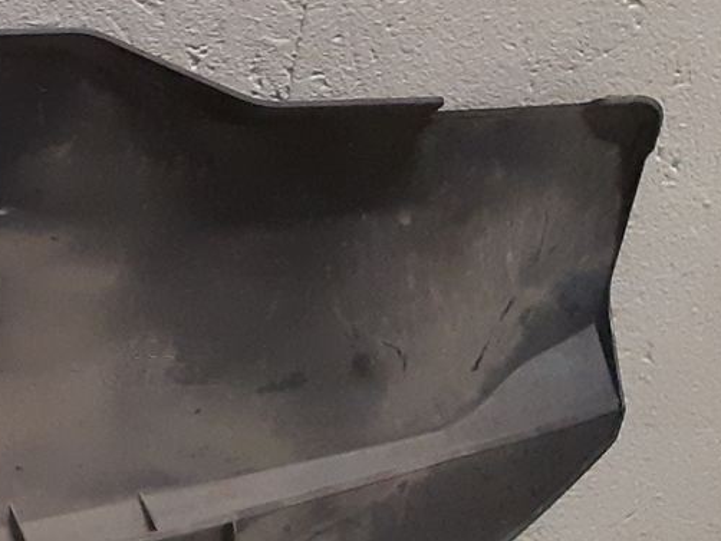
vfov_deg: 13.9
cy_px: 129
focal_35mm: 106
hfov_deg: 15.0
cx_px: -734
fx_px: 2209
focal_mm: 3.93
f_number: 1.7
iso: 250
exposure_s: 1/60
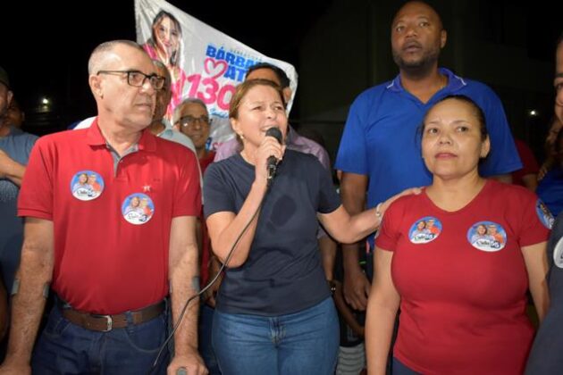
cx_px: 282
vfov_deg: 43.6
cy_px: 188
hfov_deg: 61.9
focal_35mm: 30
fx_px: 469
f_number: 3.8
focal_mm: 20
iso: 1600
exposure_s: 1/60
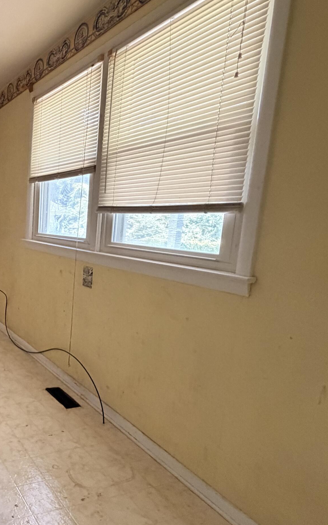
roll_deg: +0.6
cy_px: 267
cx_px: -58
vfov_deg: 74.8
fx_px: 343
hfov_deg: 38.8
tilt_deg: -8.7
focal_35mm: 24
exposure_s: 1/60
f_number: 2.2
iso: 500
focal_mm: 2.22
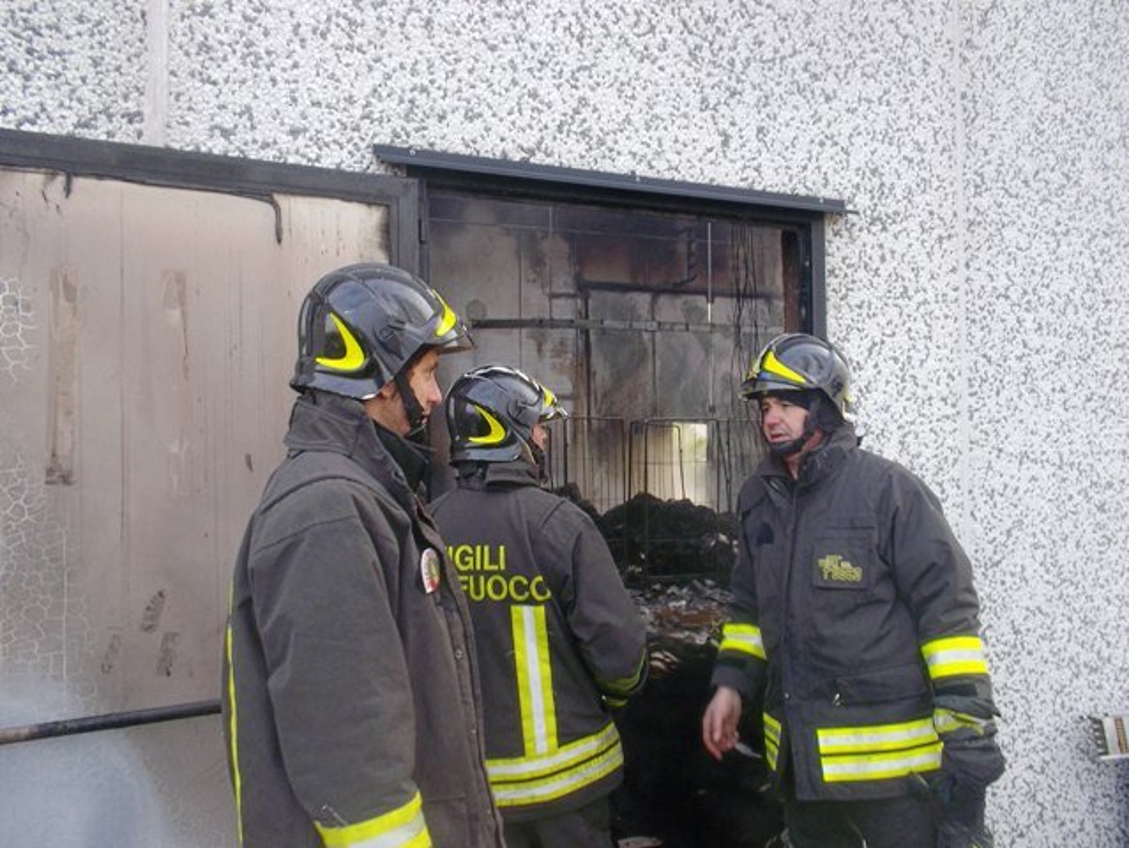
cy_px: 424
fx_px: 946
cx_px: 564
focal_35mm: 29
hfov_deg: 61.6
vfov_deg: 48.3
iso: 80
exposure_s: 1/60
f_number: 3.3
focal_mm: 4.1
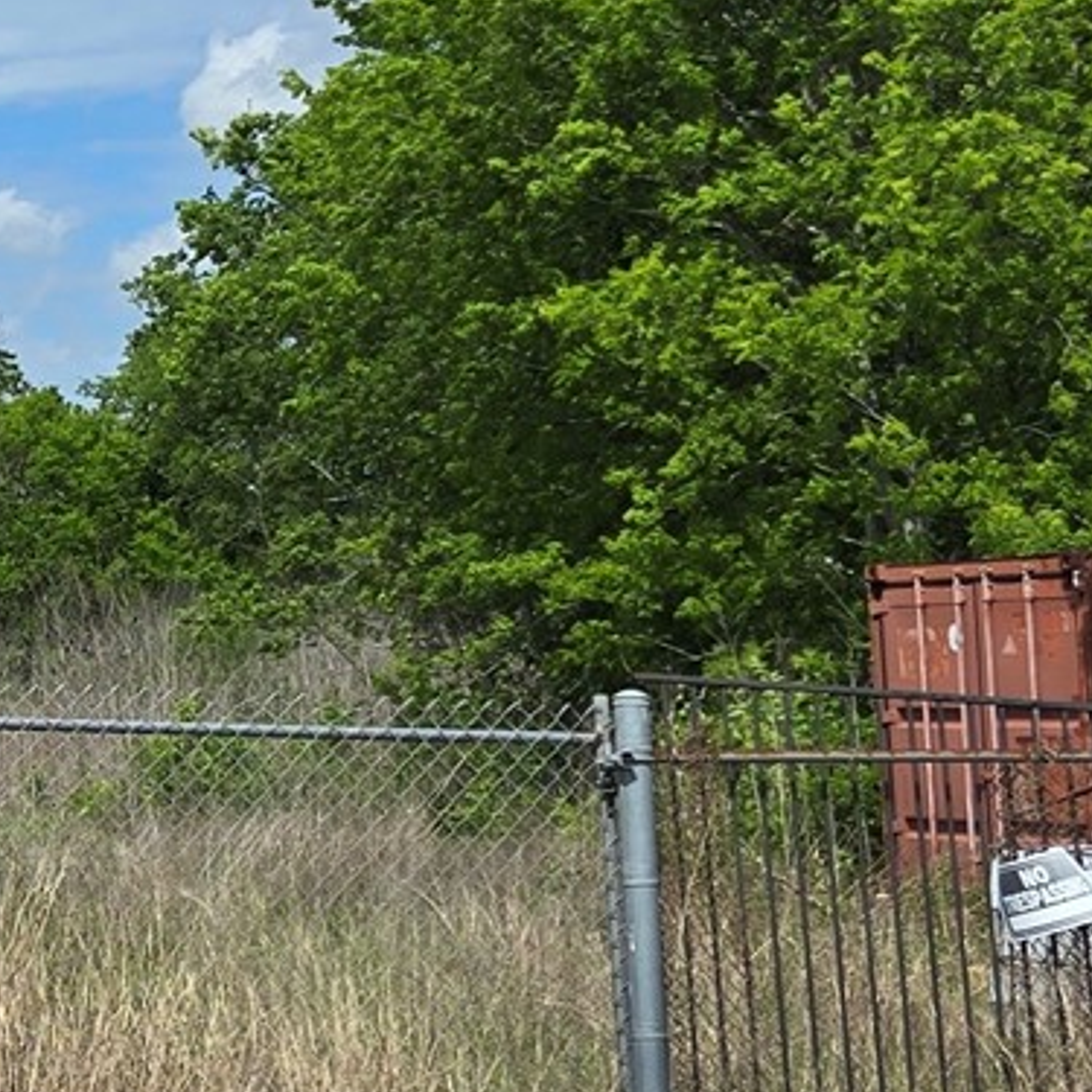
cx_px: -1584
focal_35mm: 111
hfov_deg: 12.2
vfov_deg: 15.7
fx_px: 3962
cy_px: 431
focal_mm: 6.3
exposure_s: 1/1414
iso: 12
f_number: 1.7
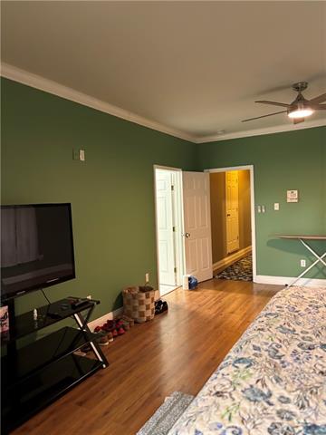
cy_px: 218
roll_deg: +0.5
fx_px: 326
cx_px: 163
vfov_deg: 67.3
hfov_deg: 53.1
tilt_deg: -3.7
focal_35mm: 26
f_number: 1.6
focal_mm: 5.96
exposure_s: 1/40
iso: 500
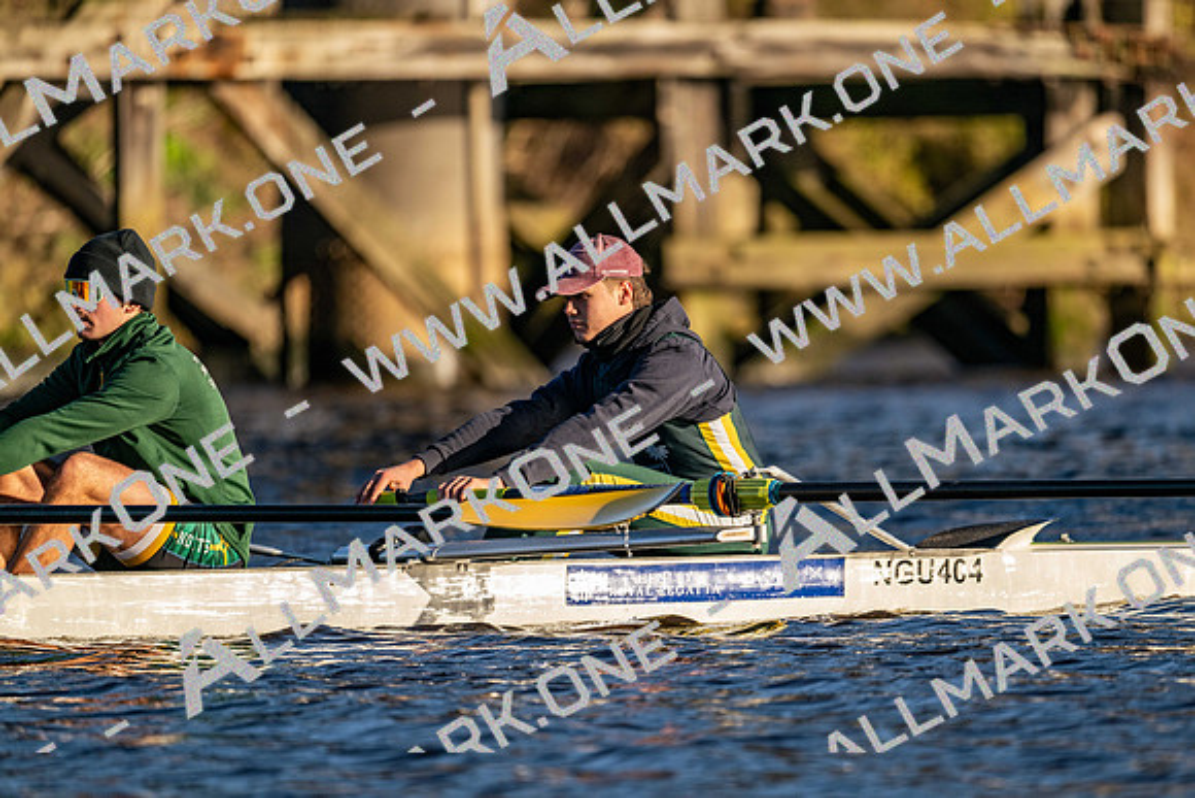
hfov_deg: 5.2
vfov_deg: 3.4
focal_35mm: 400
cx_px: 598
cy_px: 399
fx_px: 13280
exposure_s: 1/2500
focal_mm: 400
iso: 500
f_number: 4.5
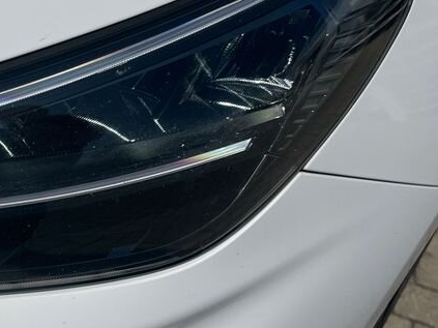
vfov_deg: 23.3
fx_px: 797
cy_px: 140
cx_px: -29
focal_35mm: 63
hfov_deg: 28.3
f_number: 1.6
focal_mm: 5.1
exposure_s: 1/17241
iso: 50
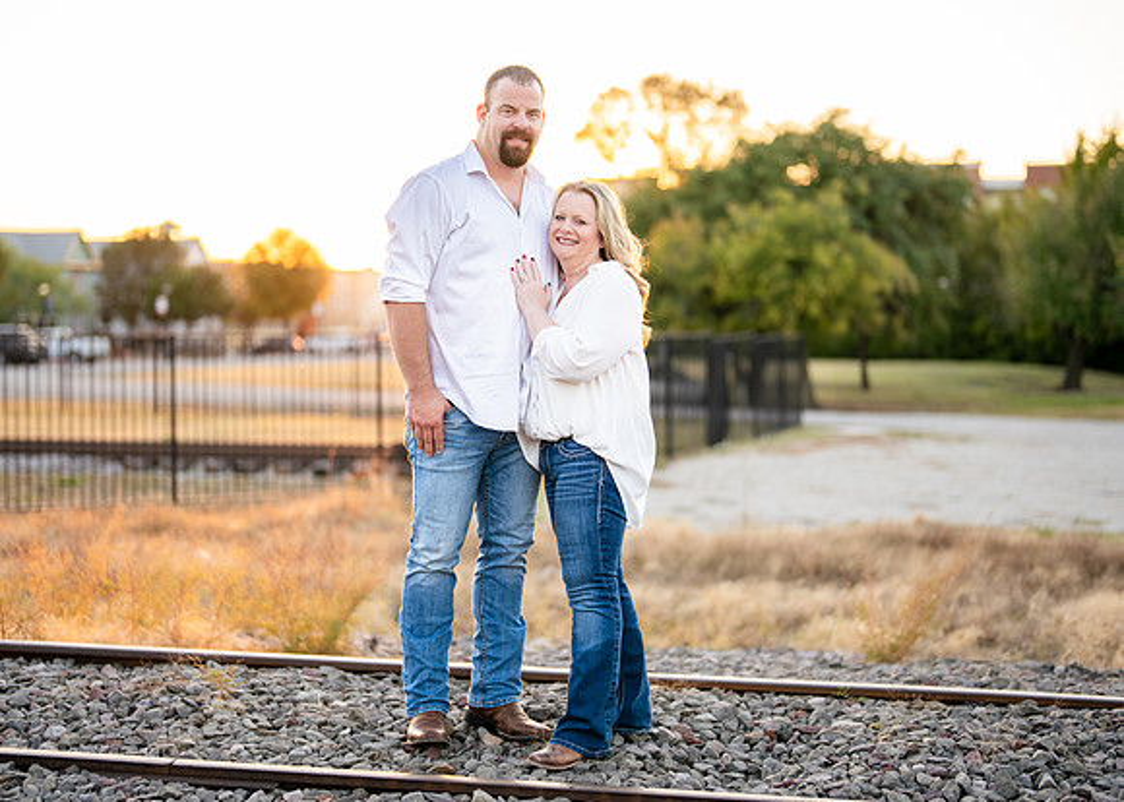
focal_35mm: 58
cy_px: 392
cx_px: 553
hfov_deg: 33.5
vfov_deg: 24.3
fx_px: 1865
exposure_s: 1/800
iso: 200
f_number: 1.2
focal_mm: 50
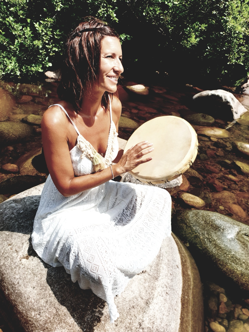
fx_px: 249
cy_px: 166
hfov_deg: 53.1
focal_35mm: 26
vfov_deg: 67.3
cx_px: 124
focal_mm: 4.3
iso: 50
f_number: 2.4
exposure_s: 1/1812
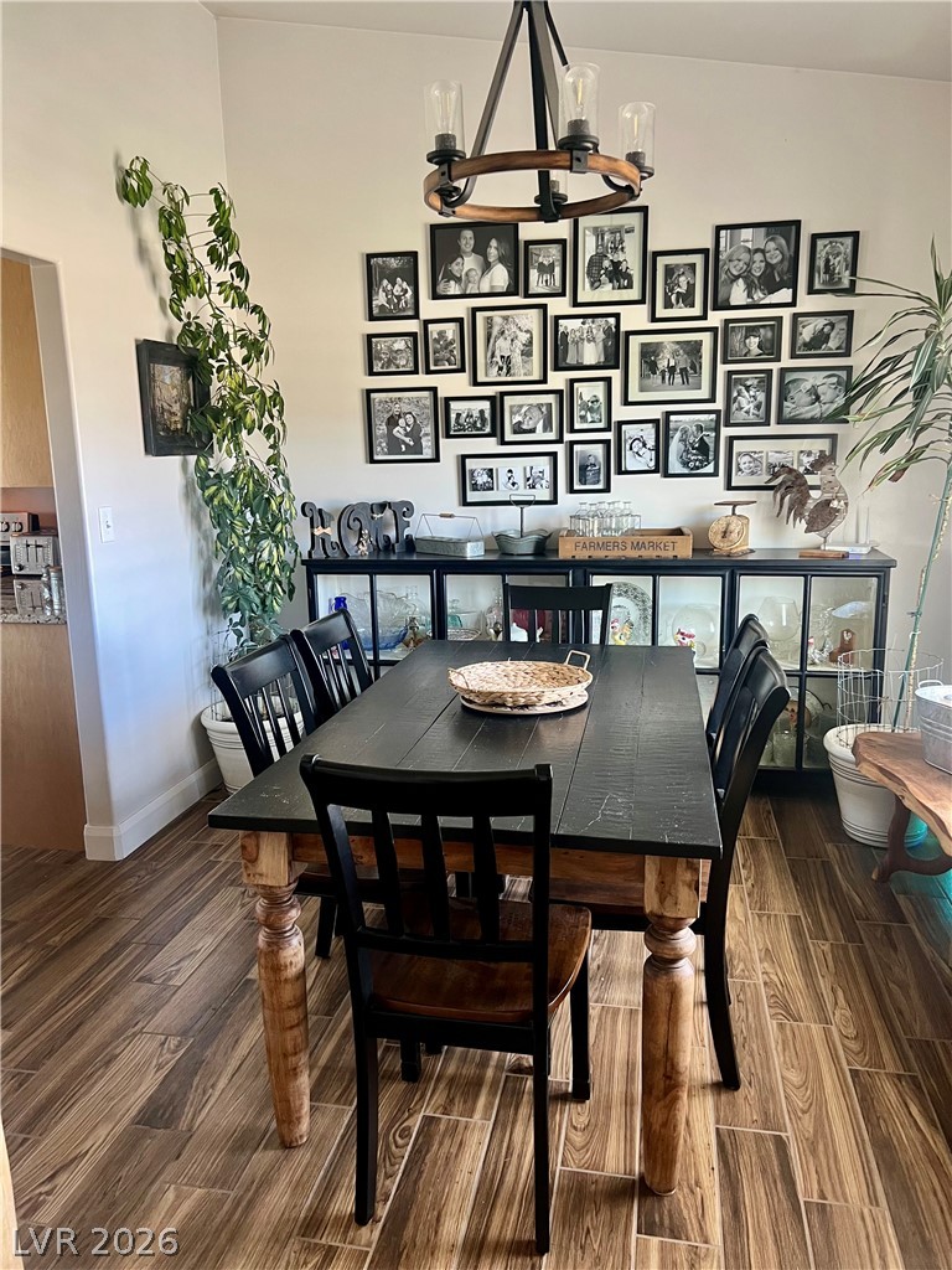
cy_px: 635
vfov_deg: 67.3
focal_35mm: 26
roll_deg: +1.8
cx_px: 476
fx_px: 953
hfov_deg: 53.1
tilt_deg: -10.5
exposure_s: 1/60
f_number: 1.5
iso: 200
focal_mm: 5.7
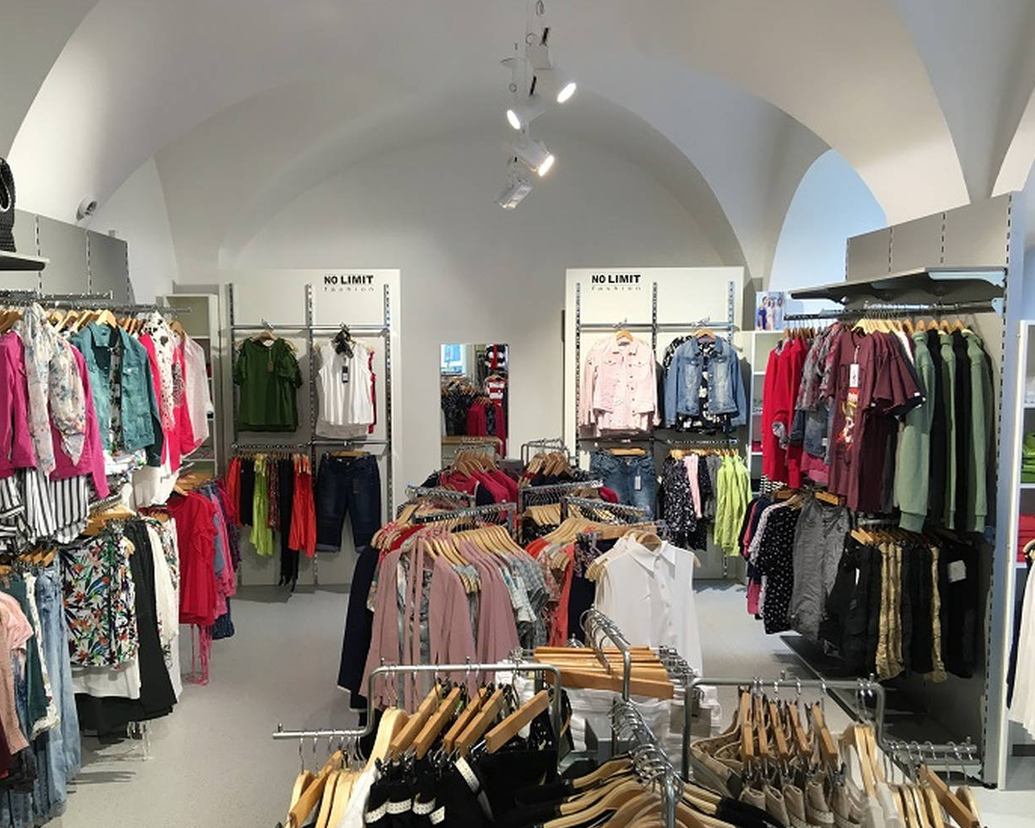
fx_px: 1011
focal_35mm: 33
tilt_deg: -6.2
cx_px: 452
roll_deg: +0.8
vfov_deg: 44.5
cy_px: 444
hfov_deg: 54.1
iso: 64
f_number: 2.2
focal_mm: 4.15
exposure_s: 1/33
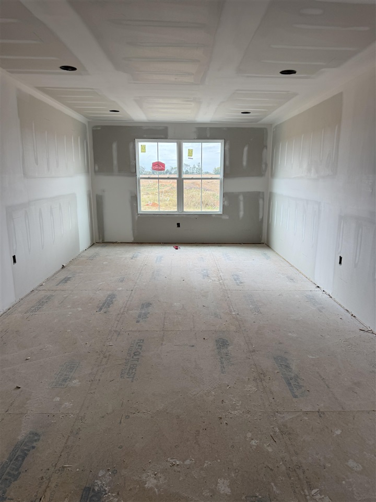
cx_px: 188
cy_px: 251
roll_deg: -1.0
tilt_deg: -12.0
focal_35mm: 24
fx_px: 348
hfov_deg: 56.8
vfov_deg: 71.6
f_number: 1.78
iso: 125
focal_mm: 6.76
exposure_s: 1/214
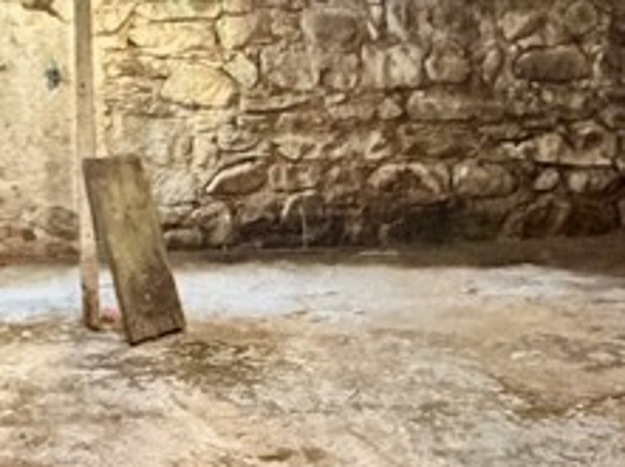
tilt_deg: +1.2
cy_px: -11
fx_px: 1172
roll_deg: +2.1
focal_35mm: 65
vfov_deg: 21.6
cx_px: 161
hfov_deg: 29.4
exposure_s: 1/30
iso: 1600
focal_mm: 2.22
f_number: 2.2
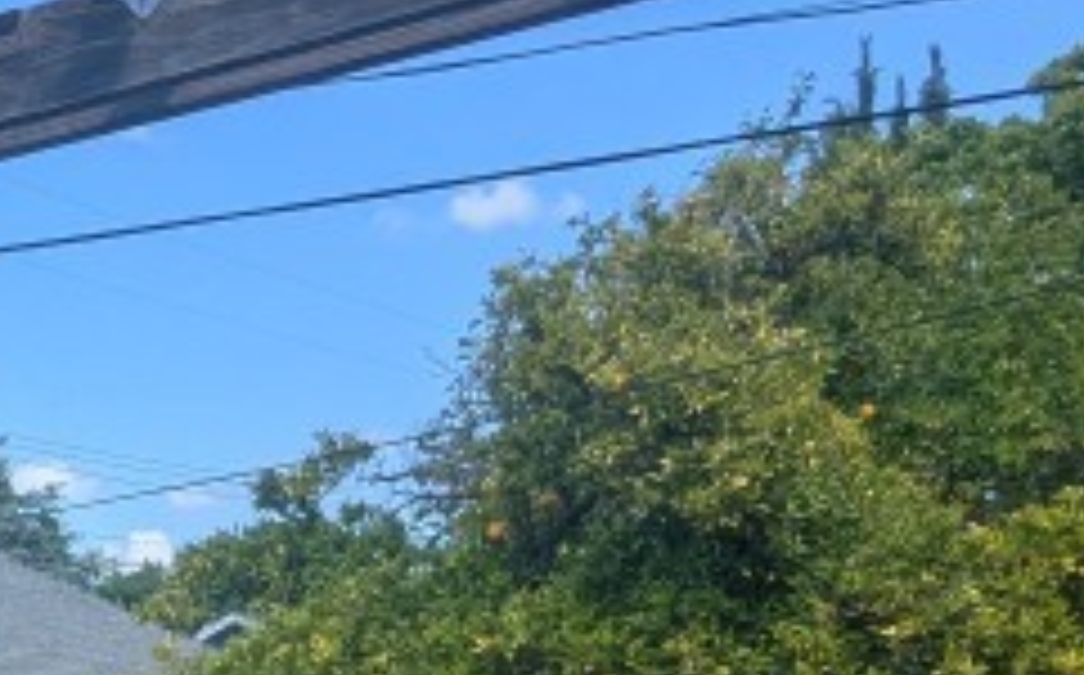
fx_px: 2125
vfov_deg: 15.9
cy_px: 1138
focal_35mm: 72
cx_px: -216
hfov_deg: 25.7
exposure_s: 1/1290
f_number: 2.2
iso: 48
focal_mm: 2.35
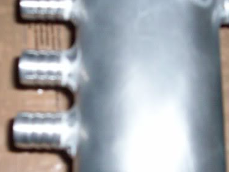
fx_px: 522
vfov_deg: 18.6
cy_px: 114
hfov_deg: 24.7
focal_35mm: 79
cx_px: 134
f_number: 2.8
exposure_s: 1/45
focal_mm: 6.2
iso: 160
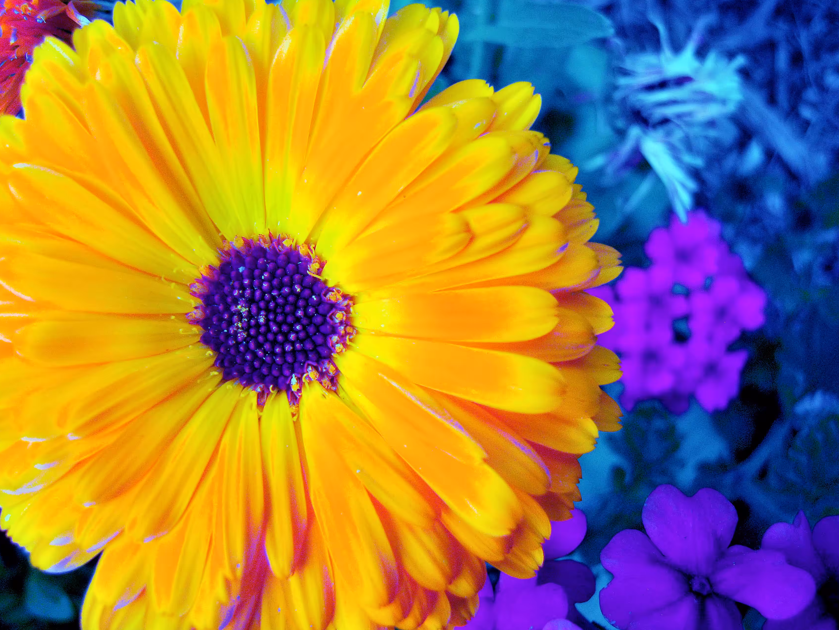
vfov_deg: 46.8
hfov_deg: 60.0
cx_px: 411
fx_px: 727
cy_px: 325
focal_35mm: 30
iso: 100
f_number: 2.7
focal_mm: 5
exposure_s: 1/60
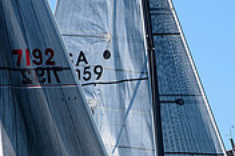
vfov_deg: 2.5
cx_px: 226
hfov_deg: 3.8
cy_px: 241
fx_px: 3554
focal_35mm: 545
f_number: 5.6
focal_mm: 165
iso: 250
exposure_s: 1/1600
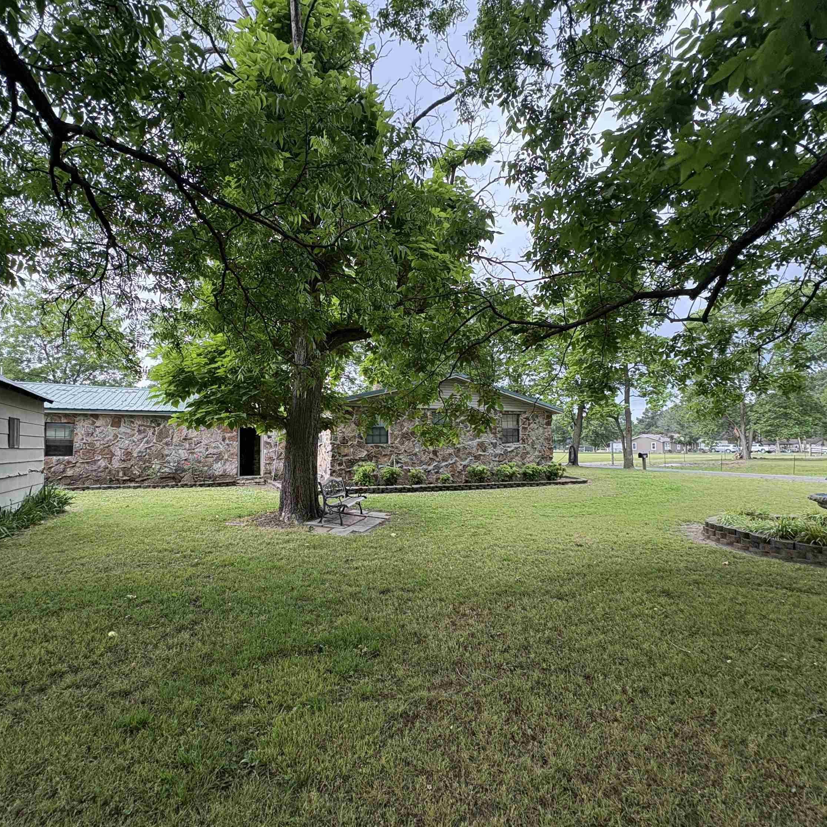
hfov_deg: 83.8
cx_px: 385
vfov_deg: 83.9
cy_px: 426
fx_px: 459
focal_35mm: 17
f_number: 2.2
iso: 125
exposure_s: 1/102
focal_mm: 2.22
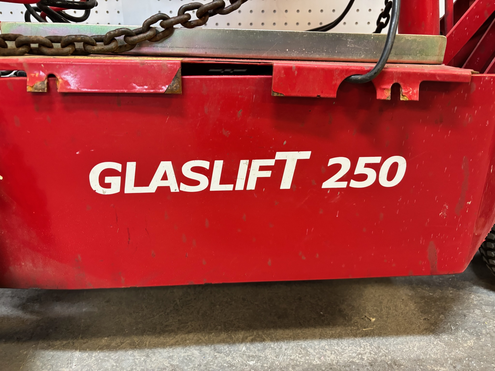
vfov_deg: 53.1
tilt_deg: -20.3
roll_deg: -0.6
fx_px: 372
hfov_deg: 67.3
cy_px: 186
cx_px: 248
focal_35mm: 26
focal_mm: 5.96
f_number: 1.6
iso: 500
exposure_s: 1/50
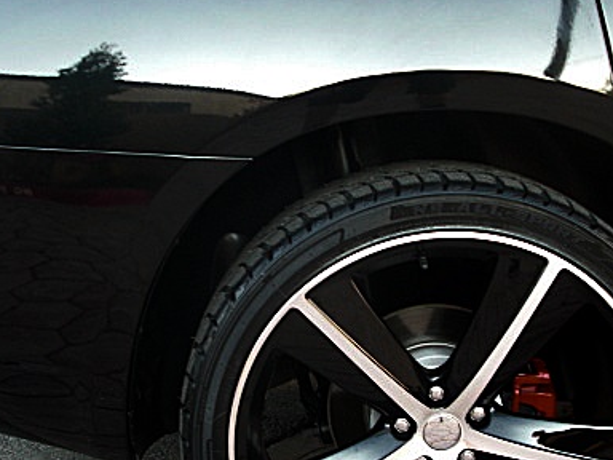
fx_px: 1063
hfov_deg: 32.2
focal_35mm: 60
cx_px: 292
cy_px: 284
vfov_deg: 24.4
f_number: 2.8
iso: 200
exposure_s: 1/80
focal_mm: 6.3
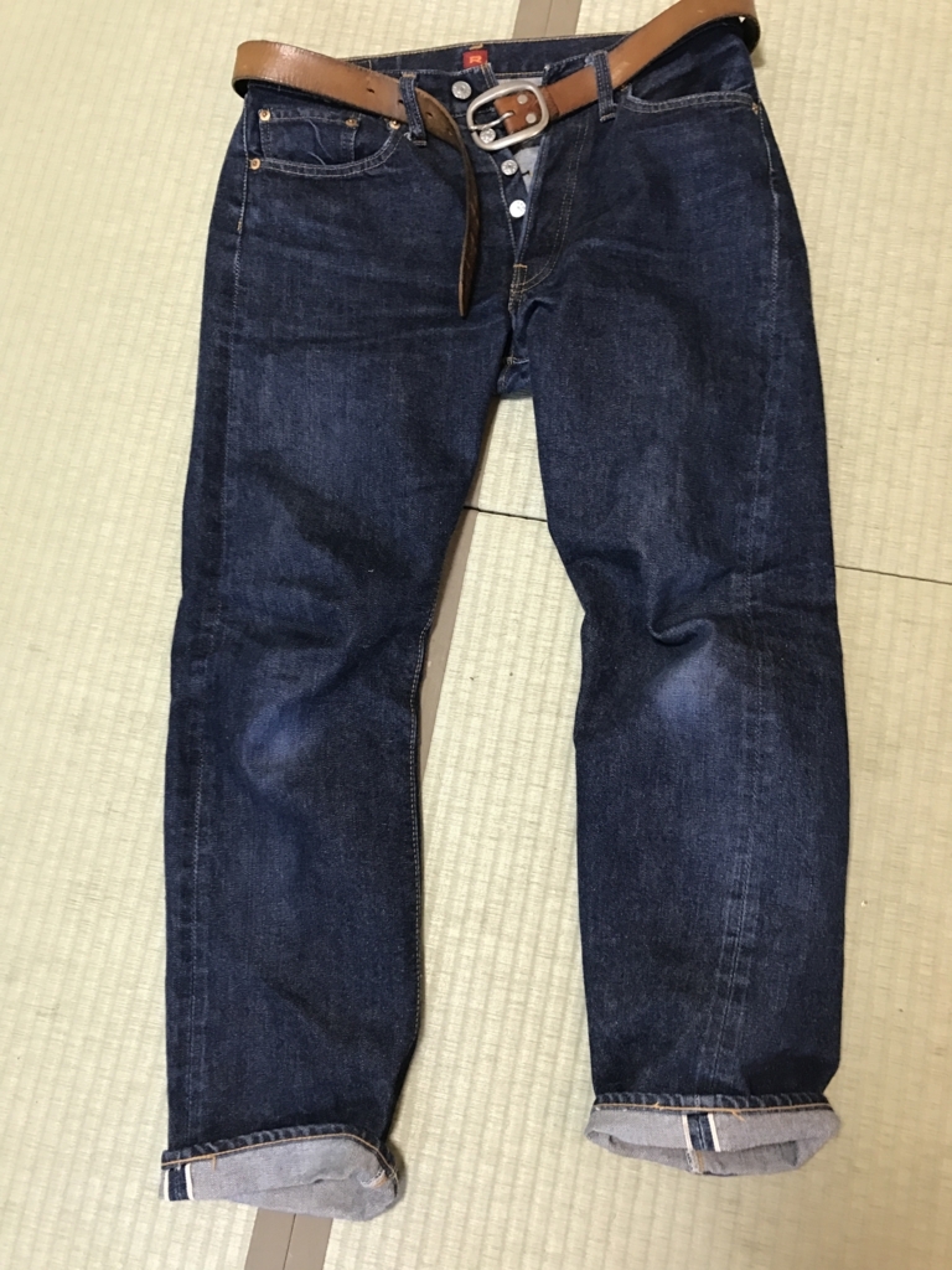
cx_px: 476
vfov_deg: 63.4
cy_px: 635
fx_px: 1027
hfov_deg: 49.7
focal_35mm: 28
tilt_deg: -75.2
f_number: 1.8
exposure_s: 1/17
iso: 50
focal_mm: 3.99
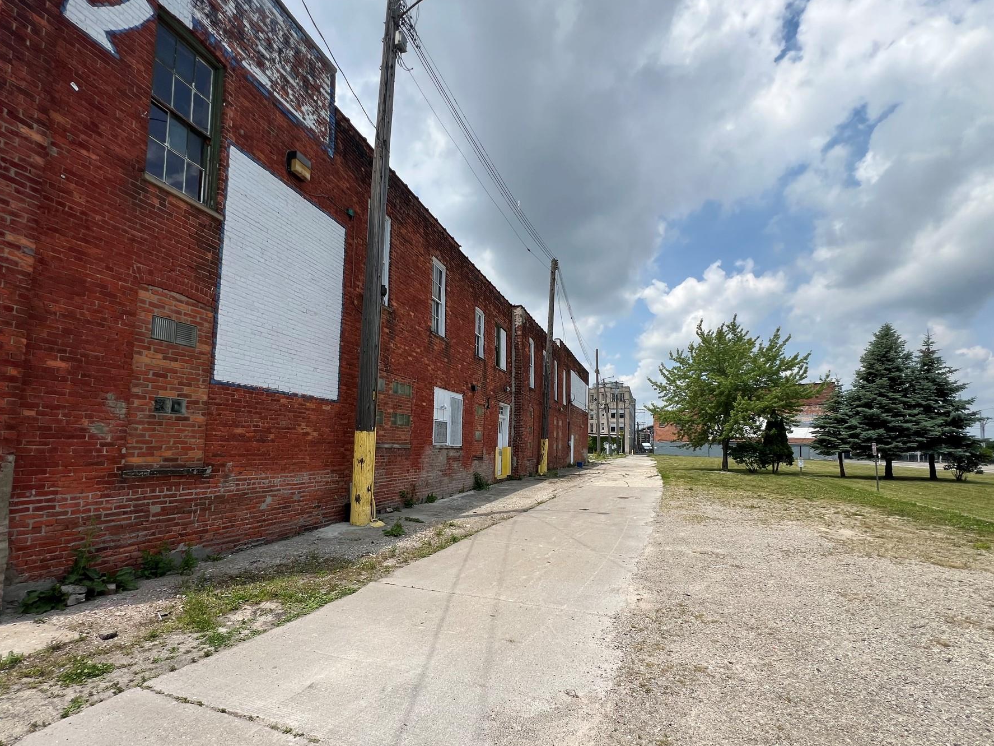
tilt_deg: +5.0
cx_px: 504
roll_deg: -3.1
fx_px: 431
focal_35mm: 15
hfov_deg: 98.2
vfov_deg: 81.5
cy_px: 409
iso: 32
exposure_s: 1/1623
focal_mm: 1.57
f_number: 1.8
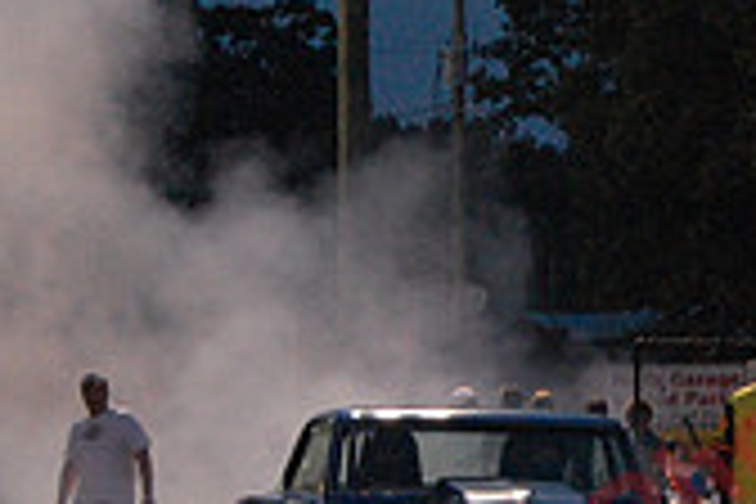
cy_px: 531
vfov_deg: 5.8
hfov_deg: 8.6
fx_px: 4998
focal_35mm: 238
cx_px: 670
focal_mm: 46
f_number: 5.3
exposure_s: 1/60
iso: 1600
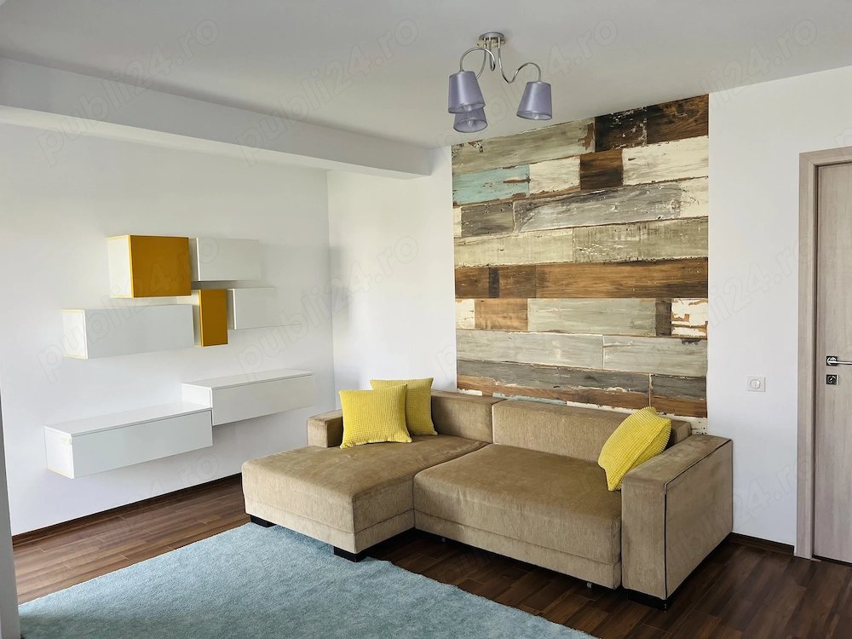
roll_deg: +1.9
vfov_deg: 53.1
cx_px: 426
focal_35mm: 26
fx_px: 640
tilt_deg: -3.0
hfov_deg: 67.3
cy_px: 320
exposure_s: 1/100
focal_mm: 5.7
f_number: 1.5
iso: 125
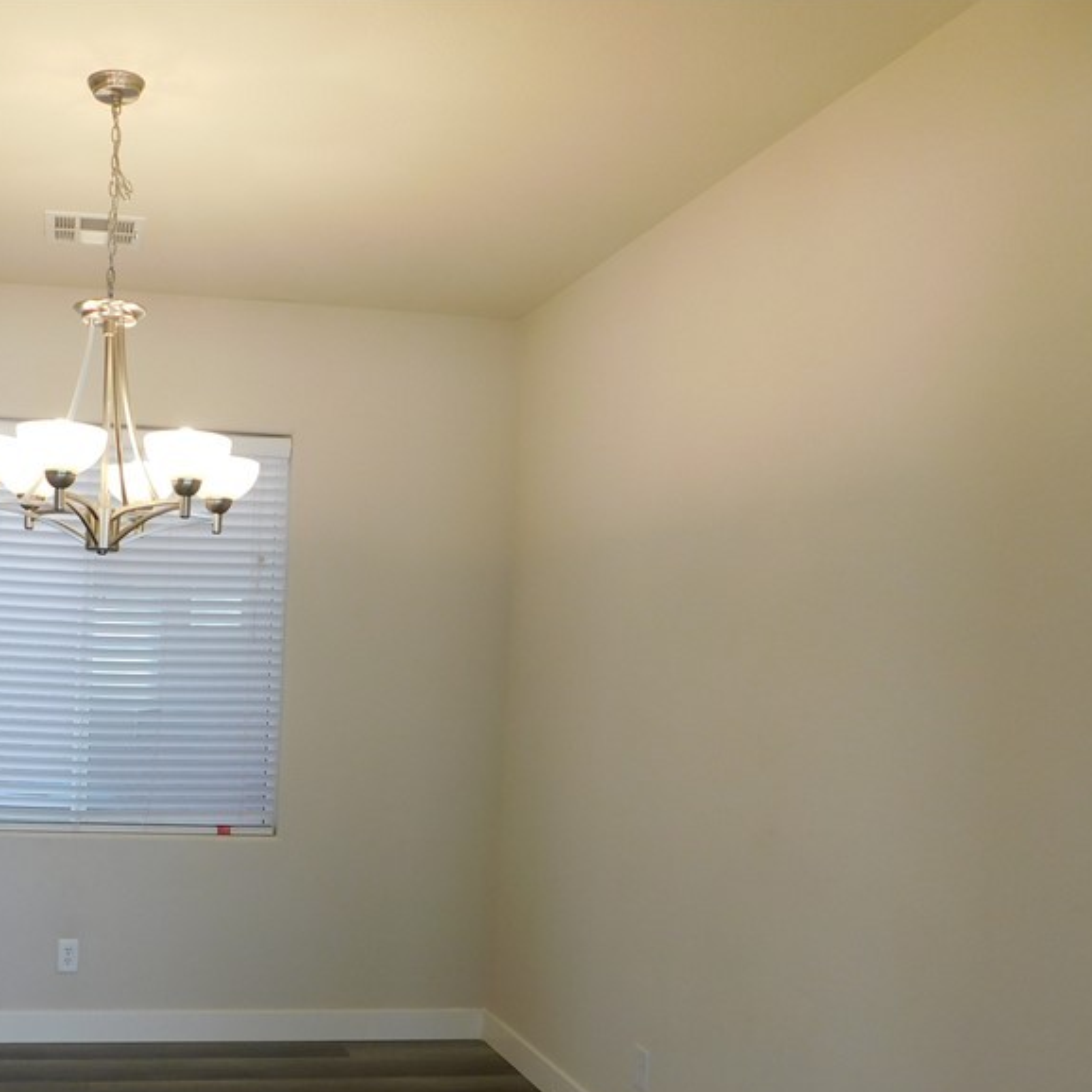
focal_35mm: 36
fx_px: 1285
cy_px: 720
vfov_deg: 45.4
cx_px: 229
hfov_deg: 44.0
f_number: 3
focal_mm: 4
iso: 125
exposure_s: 1/40
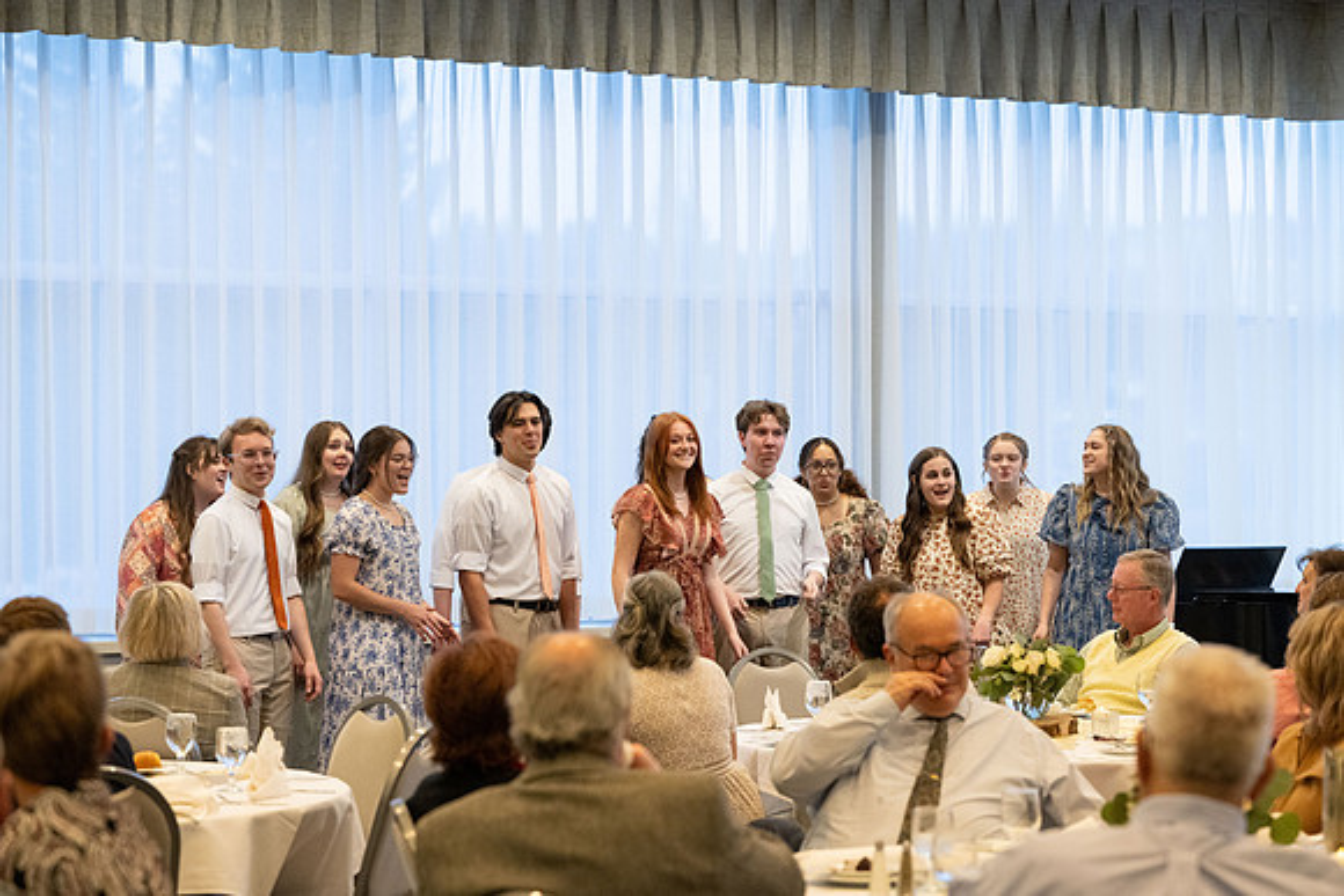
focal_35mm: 89
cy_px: 448
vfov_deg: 15.4
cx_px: 681
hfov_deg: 22.9
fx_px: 3323
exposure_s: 1/320
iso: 3200
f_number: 4
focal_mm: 87
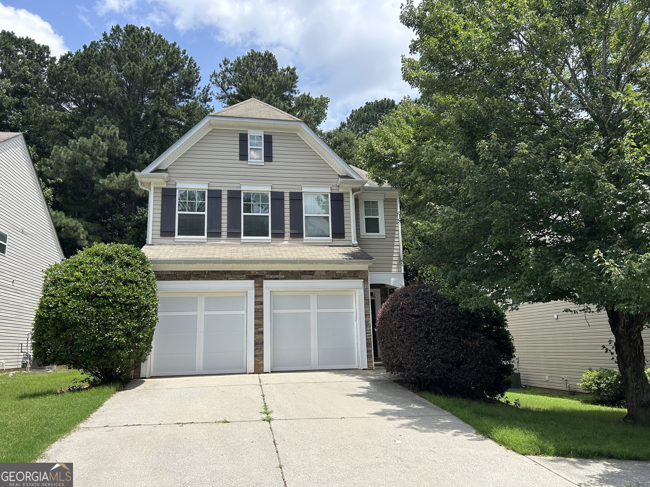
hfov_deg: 67.3
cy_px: 244
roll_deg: +1.0
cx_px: 325
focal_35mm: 26
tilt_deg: +11.7
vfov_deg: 53.1
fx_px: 488
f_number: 1.5
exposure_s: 1/2841
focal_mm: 5.7
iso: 50
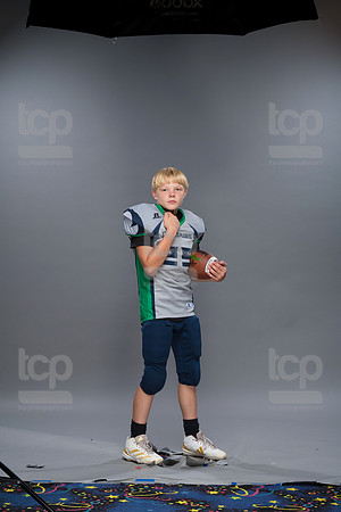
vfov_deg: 25.4
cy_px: 256
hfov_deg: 17.1
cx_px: 170
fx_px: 1137
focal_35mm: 80
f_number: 6.3
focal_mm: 80
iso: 320
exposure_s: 1/250
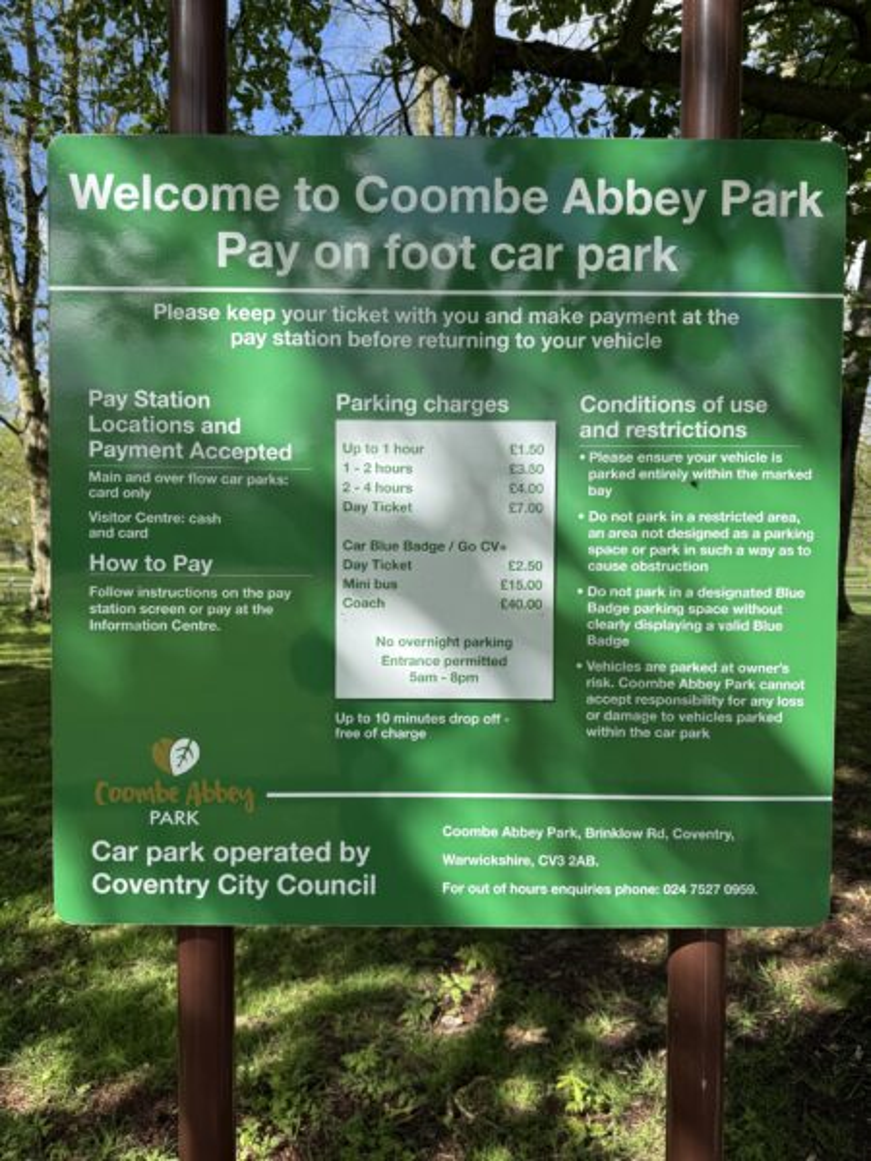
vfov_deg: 71.6
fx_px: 805
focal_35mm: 24
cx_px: 436
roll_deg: -0.3
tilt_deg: -1.4
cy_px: 580
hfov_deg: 56.8
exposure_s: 1/2232
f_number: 1.78
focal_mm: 6.76
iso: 80
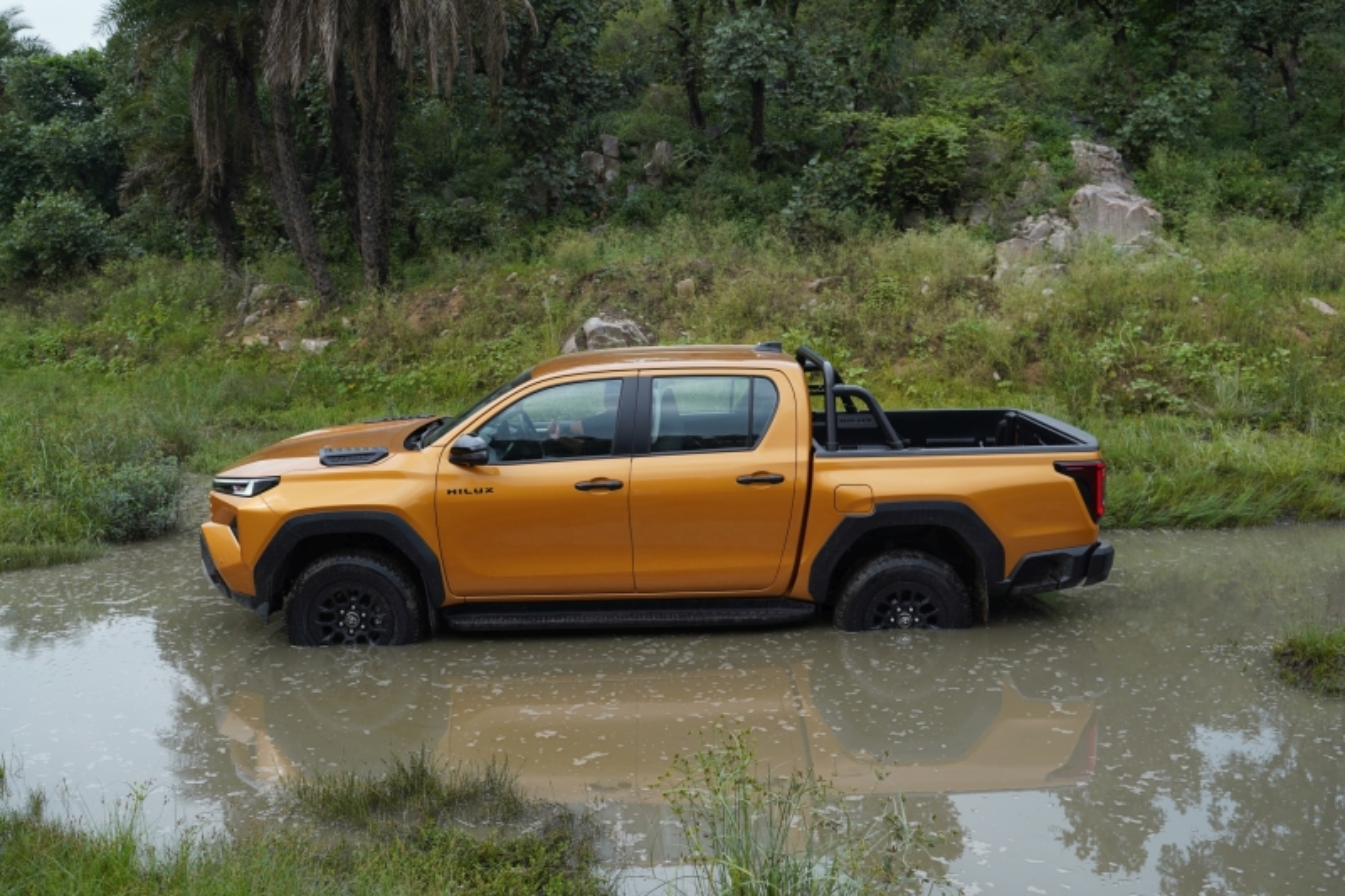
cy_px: 448
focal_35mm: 33
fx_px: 1233
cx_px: 672
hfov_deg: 57.2
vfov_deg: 40.0
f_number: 5
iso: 125
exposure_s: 1/100
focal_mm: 33
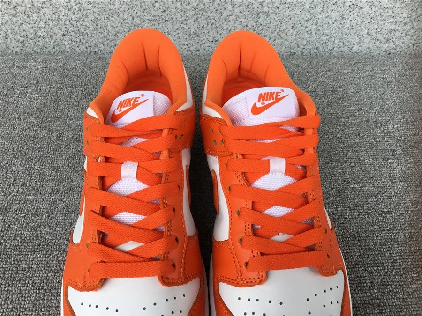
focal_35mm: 31
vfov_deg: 45.4
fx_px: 378
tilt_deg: -51.9
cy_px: 158
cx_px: 211
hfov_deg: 58.4
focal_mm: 3.3
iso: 25
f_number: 2.4
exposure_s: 1/160
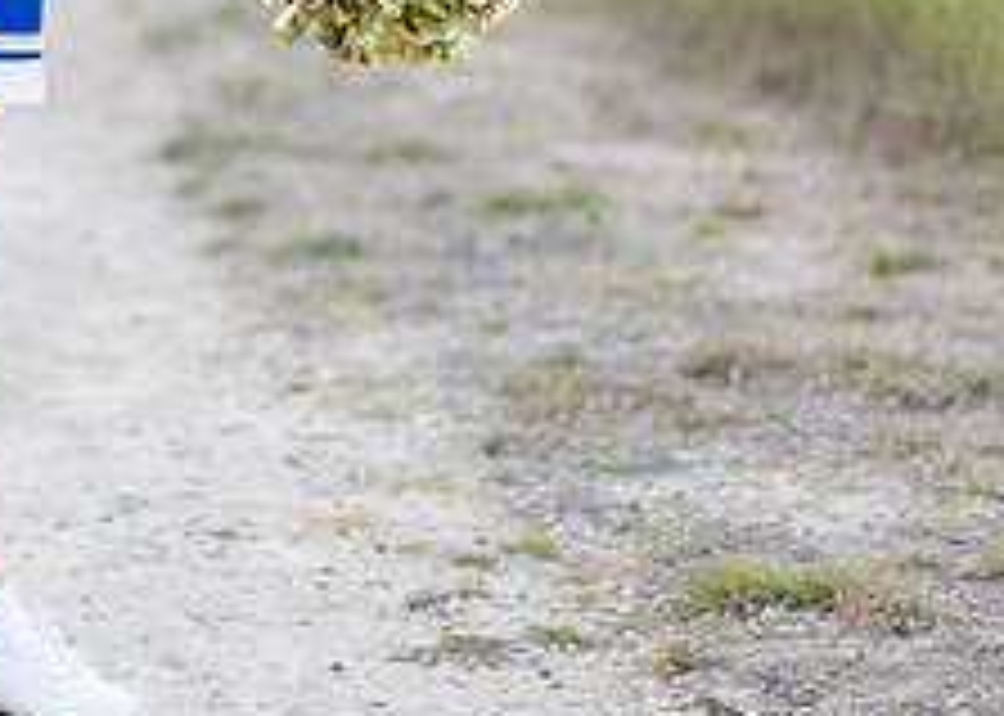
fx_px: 4132
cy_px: -45
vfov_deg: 9.8
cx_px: -18
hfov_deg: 13.6
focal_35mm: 145
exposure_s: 1/500
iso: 100
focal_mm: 50
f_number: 1.2
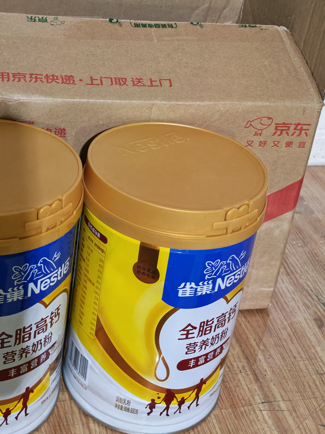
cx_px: 117
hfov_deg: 23.6
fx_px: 776
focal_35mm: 62
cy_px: 162
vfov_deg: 31.1
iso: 4000
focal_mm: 6.12
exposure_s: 1/25
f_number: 1.9
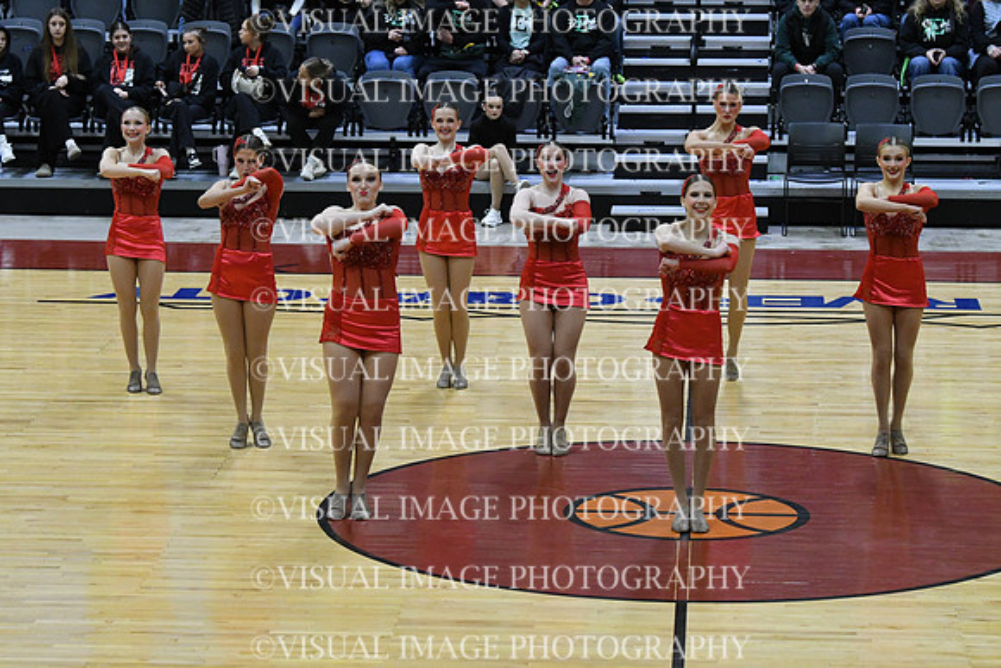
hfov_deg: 15.9
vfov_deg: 10.6
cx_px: 500
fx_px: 3588
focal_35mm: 129
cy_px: 334
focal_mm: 86
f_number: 4
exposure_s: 1/500
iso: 5000
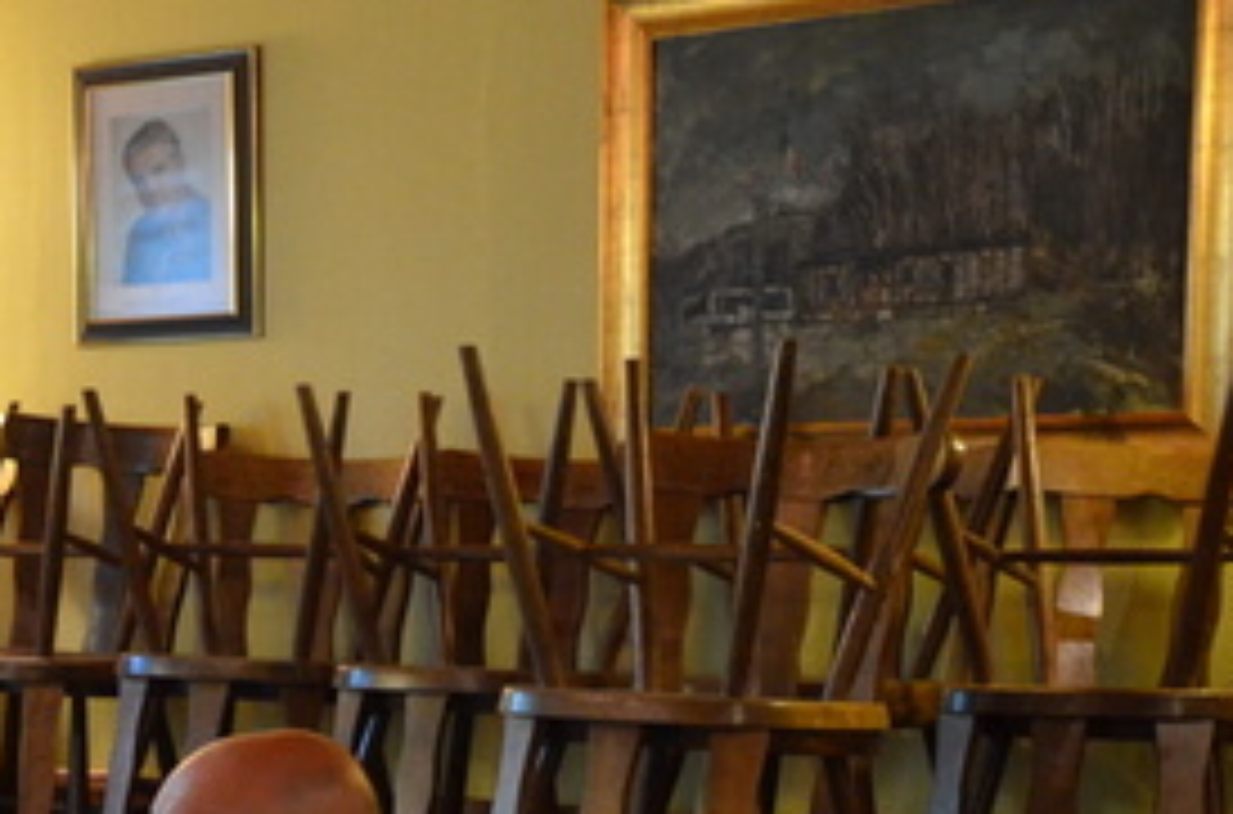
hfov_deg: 18.2
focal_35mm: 104
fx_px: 3552
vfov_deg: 12.8
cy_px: 931
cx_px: -414
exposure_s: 1/30
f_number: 3.8
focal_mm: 24
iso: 2500
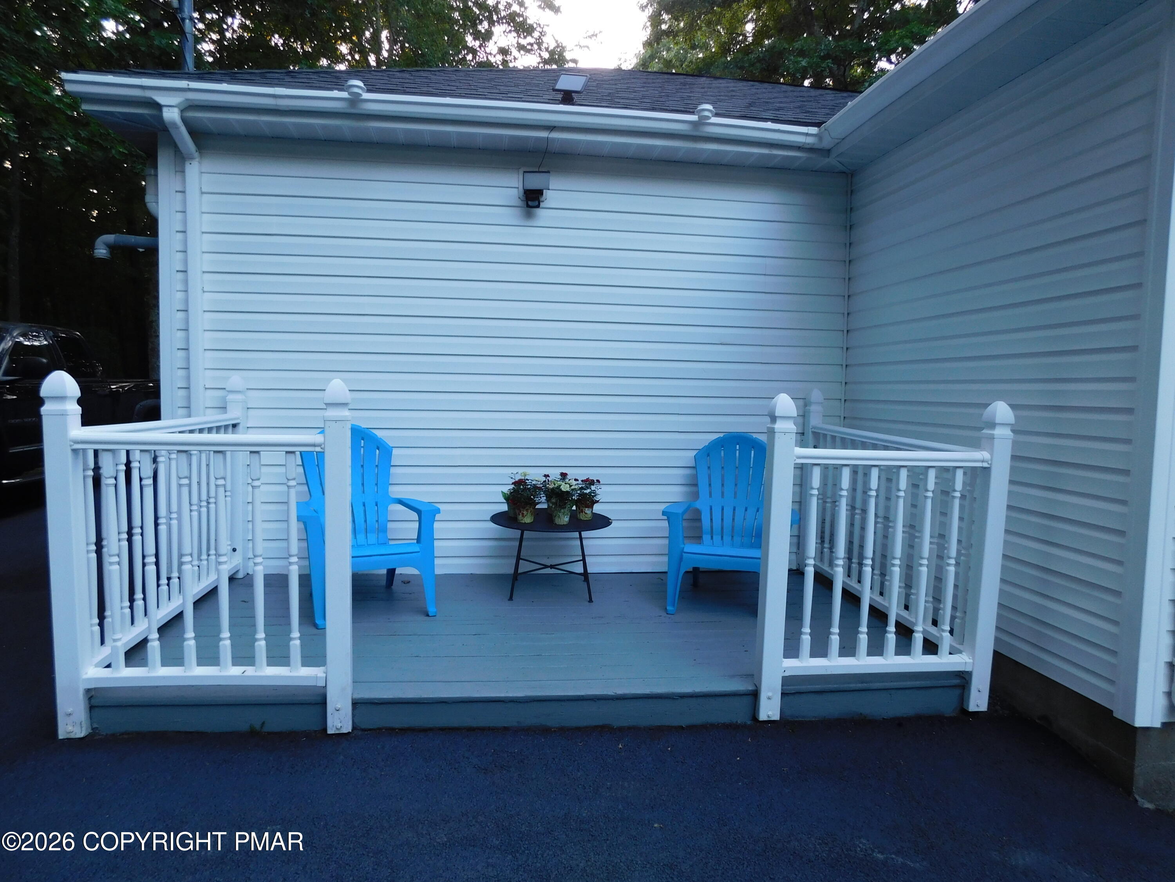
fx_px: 781
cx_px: 588
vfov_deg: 58.9
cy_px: 441
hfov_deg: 73.9
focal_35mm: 23
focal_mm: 4
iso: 125
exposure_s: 1/40
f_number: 3
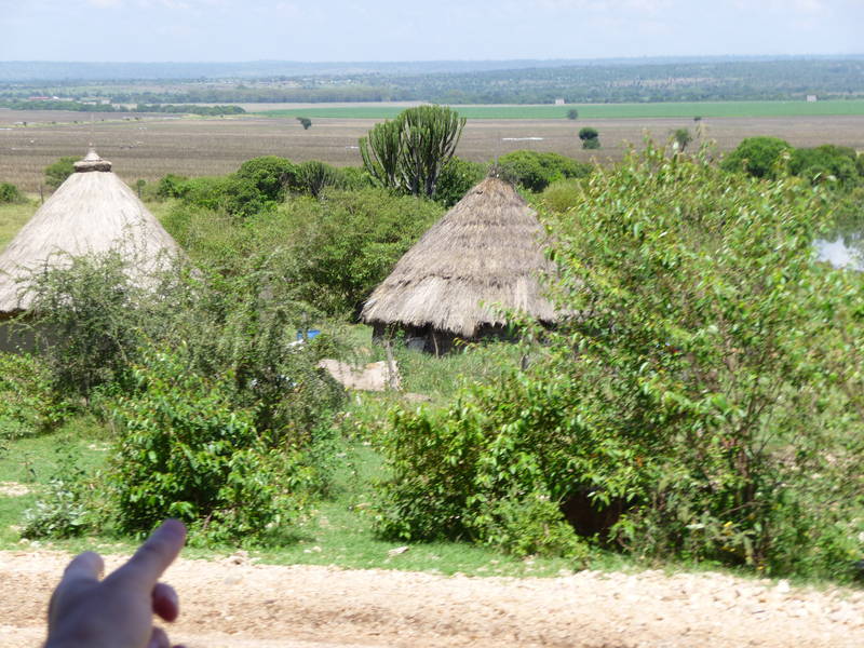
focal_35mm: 81
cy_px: 324
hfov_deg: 24.1
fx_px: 2022
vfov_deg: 18.2
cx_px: 432
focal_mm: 14.5
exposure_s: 1/200
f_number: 5
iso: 80
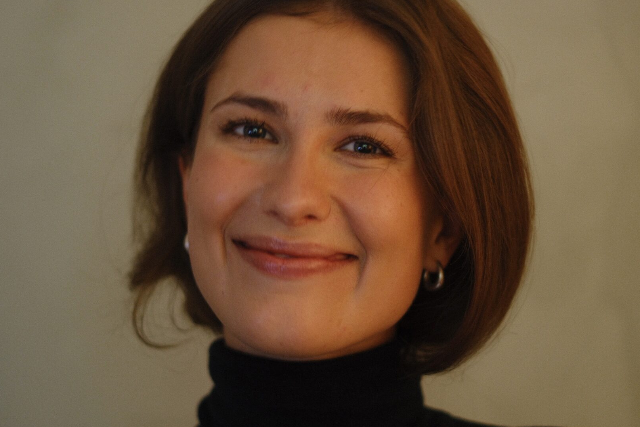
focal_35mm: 84
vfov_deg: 16.3
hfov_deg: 24.2
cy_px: 204
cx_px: 308
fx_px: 1493
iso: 320
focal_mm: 35
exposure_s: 1/30
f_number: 1.4
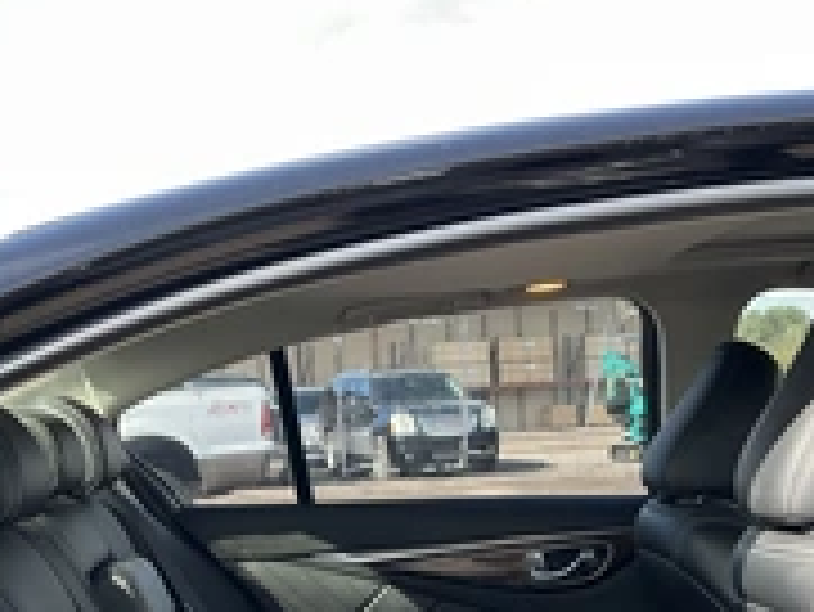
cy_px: 648
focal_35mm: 64
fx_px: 1506
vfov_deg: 21.9
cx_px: 369
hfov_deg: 30.2
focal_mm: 3
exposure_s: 1/245
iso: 25
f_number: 1.8
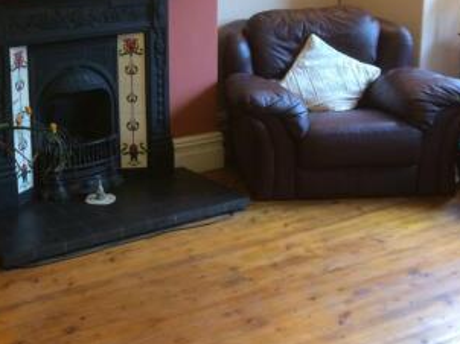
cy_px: 74
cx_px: 48
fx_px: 770
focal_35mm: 58
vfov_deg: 24.8
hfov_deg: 31.7
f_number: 2.2
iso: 160
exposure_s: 1/30
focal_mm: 4.12
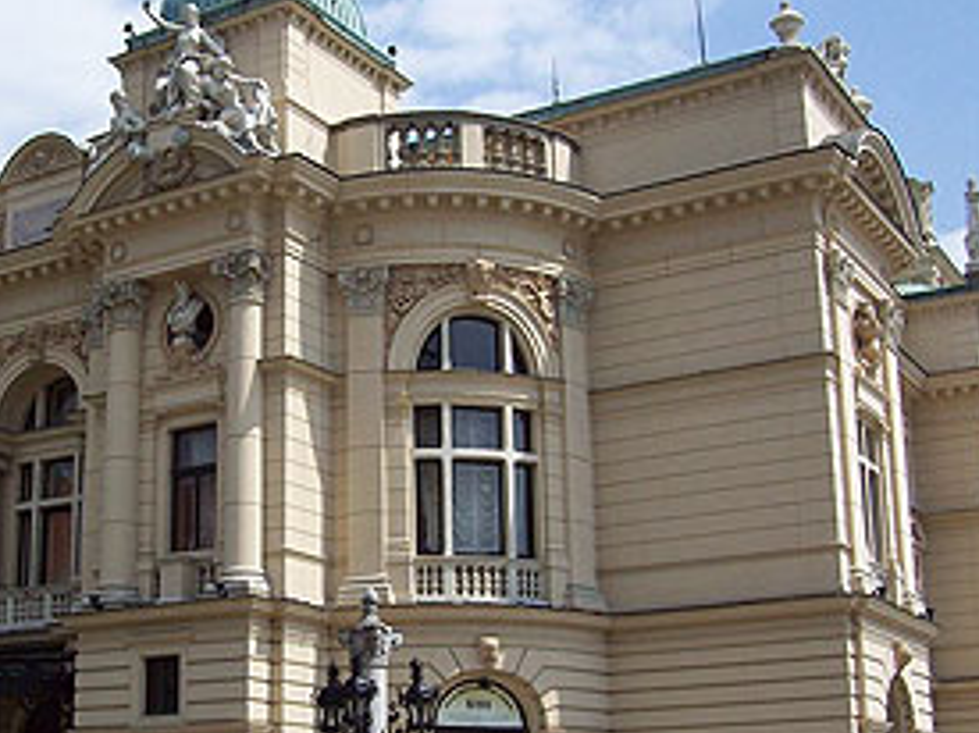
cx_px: 256
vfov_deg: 24.8
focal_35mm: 59
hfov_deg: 32.2
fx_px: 1668
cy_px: 395
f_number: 4.8
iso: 80
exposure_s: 1/726
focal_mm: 6
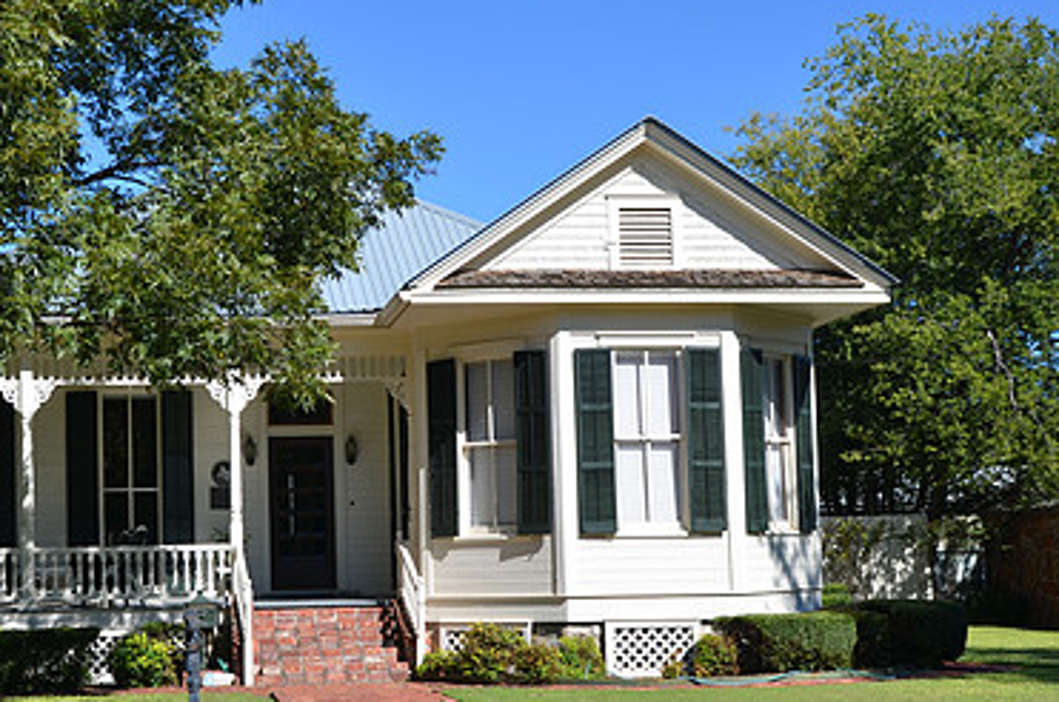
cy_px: 462
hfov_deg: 32.6
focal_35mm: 61
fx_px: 1791
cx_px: 328
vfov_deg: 22.1
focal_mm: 26
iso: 100
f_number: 8
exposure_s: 1/250
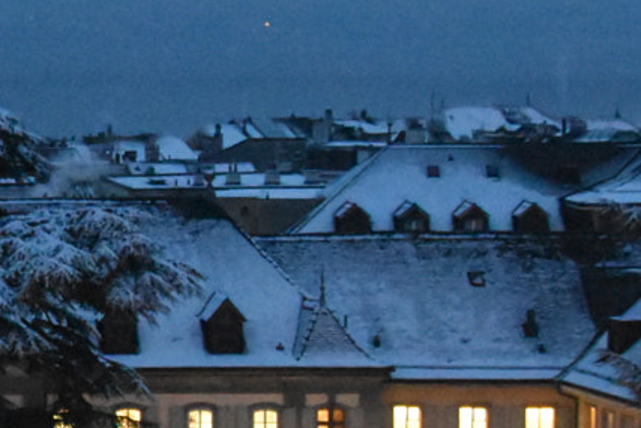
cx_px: -339
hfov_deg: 10.6
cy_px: 285
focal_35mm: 187
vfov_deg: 7.3
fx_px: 3331
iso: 8000
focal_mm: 26
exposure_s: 1/50
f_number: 5
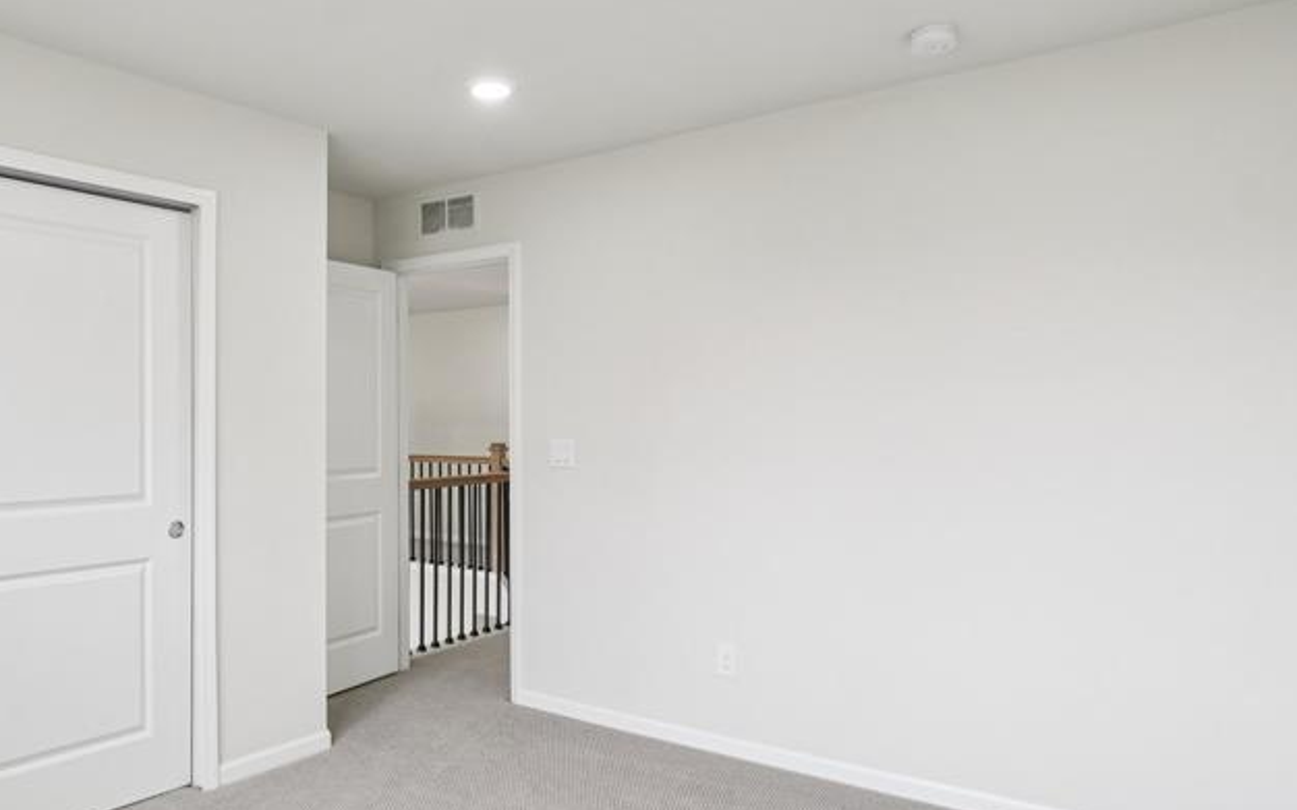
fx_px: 884
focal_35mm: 25
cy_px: 433
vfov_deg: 49.2
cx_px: 481
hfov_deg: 71.3
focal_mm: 10
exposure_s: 1/30
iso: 200
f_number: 8
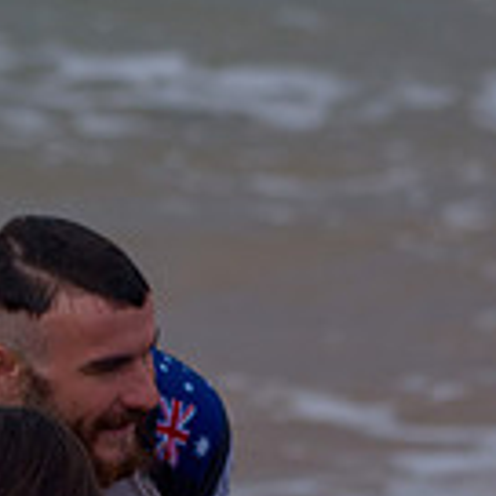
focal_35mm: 737
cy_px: 698
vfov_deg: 2.4
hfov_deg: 2.4
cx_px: 33
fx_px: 11948
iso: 560
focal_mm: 200
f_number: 5.6
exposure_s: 1/2000
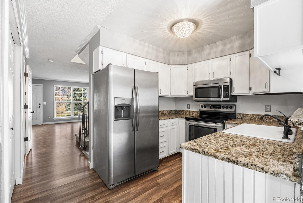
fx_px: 135
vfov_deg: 73.8
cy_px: 102
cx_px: 152
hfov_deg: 96.7
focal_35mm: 16
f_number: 8
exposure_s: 1/160
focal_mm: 16
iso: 200
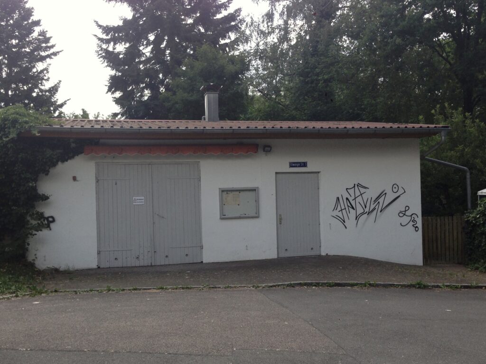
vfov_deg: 42.9
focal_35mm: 33
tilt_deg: +1.8
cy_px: 182
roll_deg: +1.2
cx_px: 243
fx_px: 463
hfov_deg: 55.4
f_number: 2.4
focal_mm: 4.12
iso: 50
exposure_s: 1/623
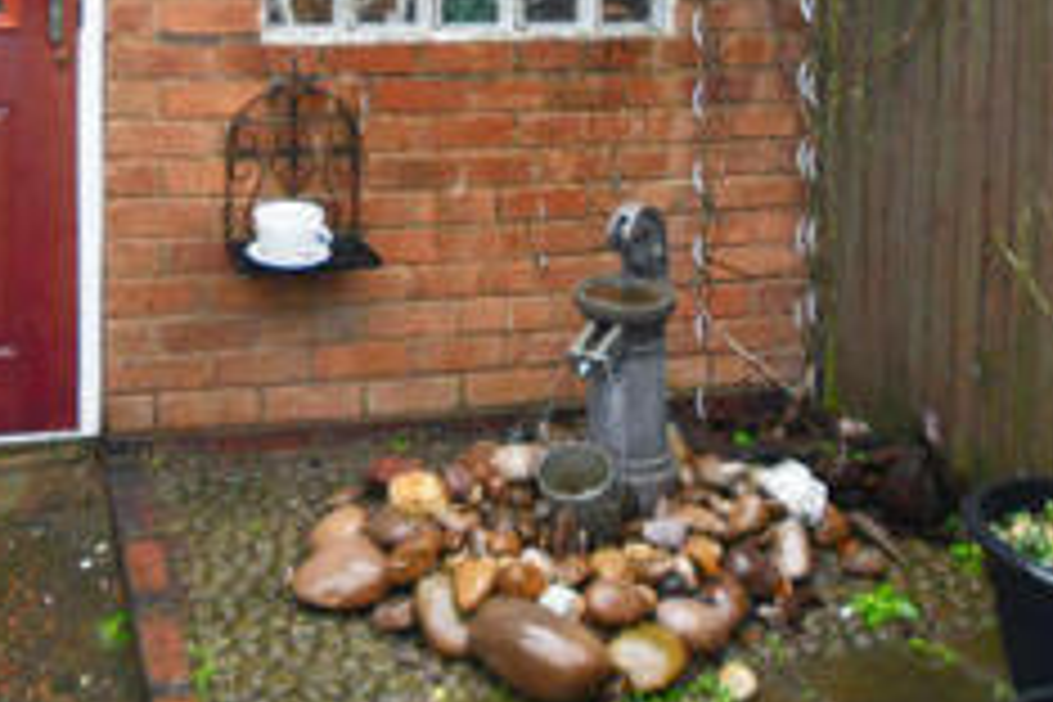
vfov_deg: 28.9
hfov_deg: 45.2
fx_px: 1228
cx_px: 295
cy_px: -70
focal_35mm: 42
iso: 900
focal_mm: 10
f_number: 3.5
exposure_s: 1/125
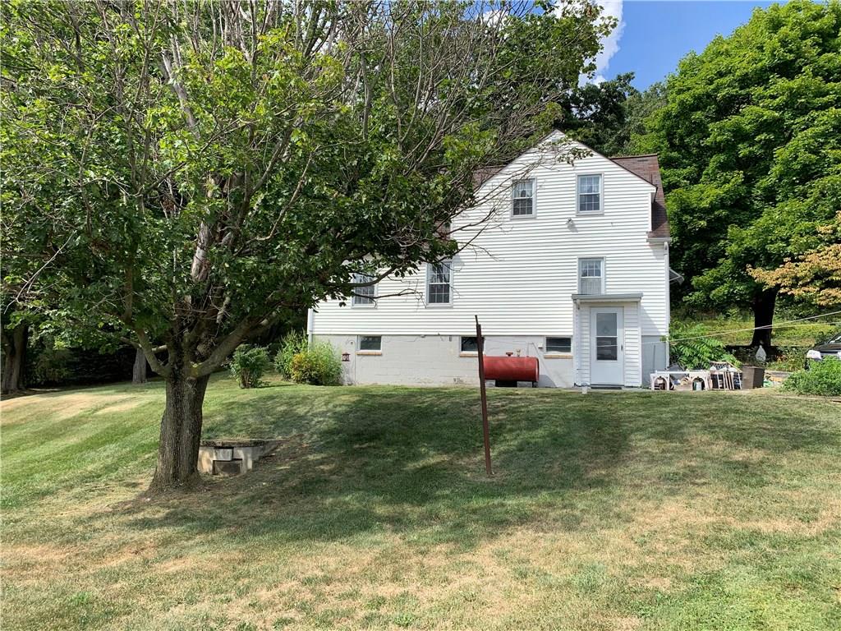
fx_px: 632
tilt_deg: +7.2
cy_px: 316
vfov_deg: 53.1
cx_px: 420
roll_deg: -2.2
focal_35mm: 26
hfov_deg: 67.3
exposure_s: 1/1205
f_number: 1.8
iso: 25
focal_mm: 4.25
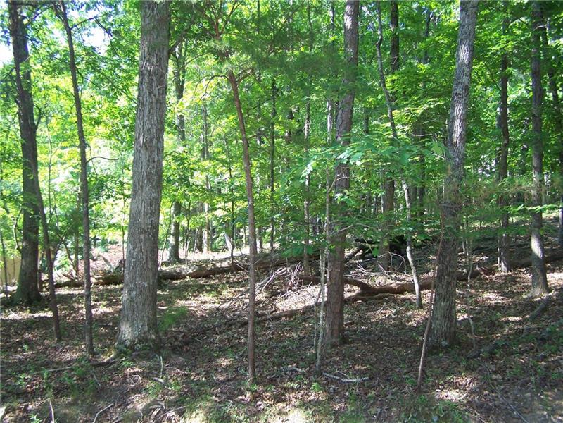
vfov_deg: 37.7
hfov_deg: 49.0
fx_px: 618
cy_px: 212
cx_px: 282
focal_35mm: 38
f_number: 2.8
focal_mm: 6.3
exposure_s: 1/160
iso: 160
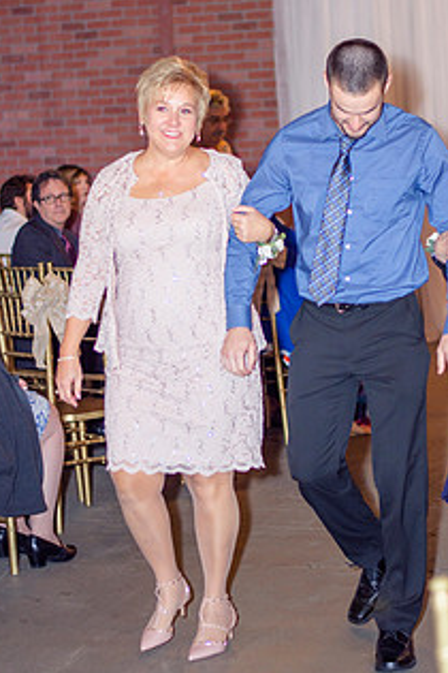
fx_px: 1997
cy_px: 271
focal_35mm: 107
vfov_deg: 19.1
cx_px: 305
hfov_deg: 12.8
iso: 200
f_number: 1.8
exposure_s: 1/200
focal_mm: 50
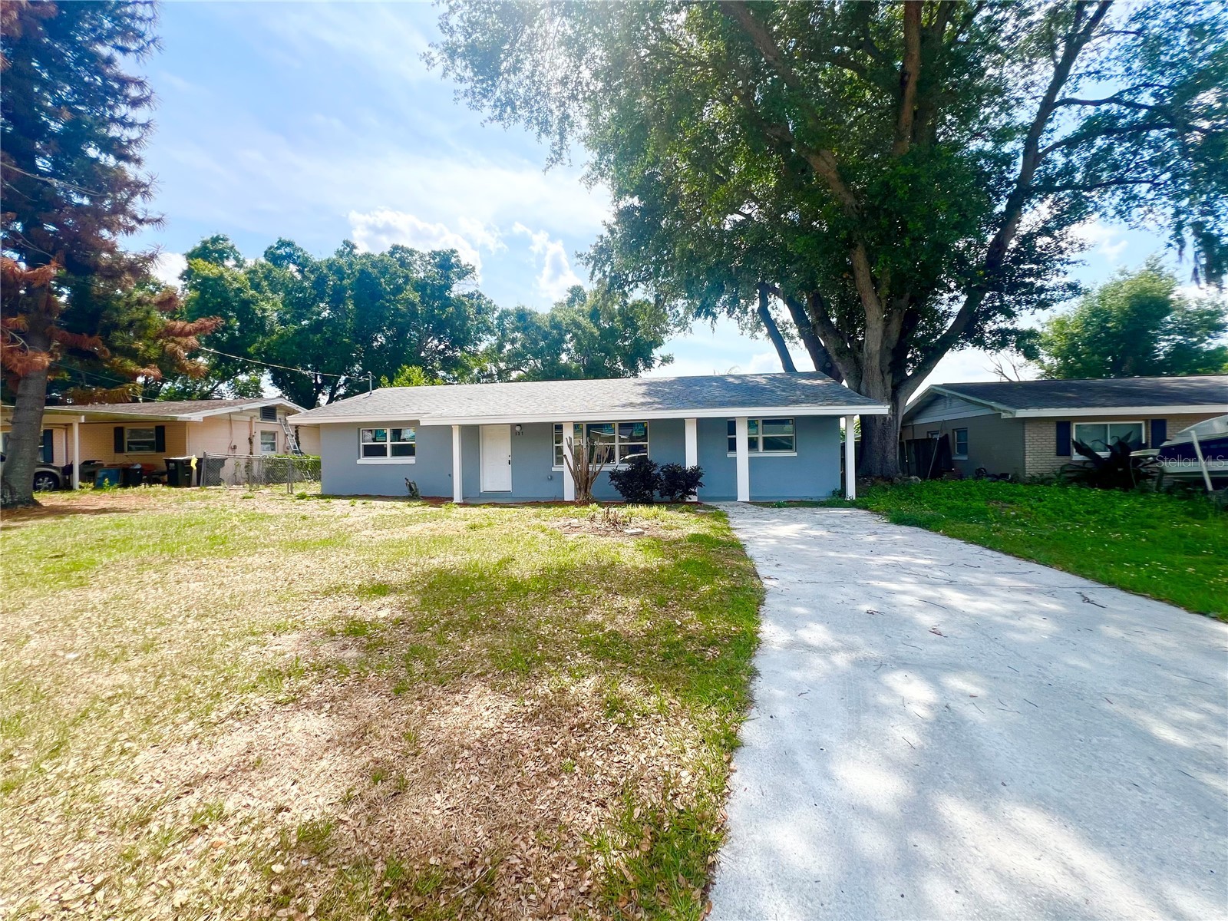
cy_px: 460
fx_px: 461
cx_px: 614
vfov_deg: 89.9
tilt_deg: -0.6
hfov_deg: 106.2
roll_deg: +0.6
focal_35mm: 13
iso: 32
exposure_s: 1/827
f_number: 1.8
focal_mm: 1.57
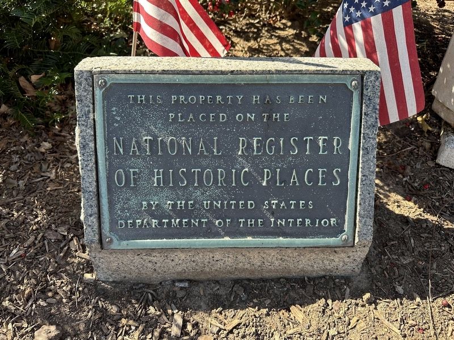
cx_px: 227
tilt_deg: -39.1
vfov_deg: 56.8
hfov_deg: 71.6
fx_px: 315
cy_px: 170
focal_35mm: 24
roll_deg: -0.7
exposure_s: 1/659
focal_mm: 6.86
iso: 80
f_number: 1.78
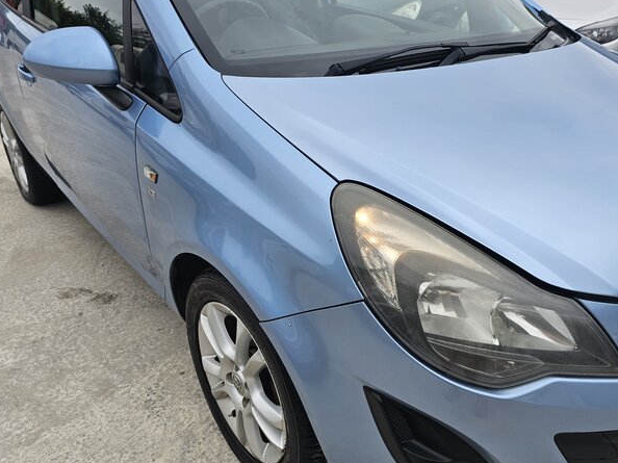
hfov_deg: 58.2
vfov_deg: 44.9
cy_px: 299
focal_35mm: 31
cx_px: 342
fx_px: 553
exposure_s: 1/311
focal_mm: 6.3
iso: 10
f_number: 1.7
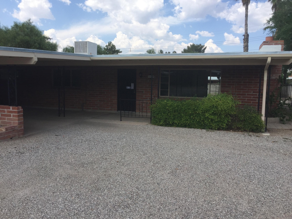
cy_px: 110
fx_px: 245
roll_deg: -2.0
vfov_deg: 48.2
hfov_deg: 61.7
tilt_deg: -6.4
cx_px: 146
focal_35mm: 29
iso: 32
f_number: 2.2
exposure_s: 1/1522
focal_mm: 4.15
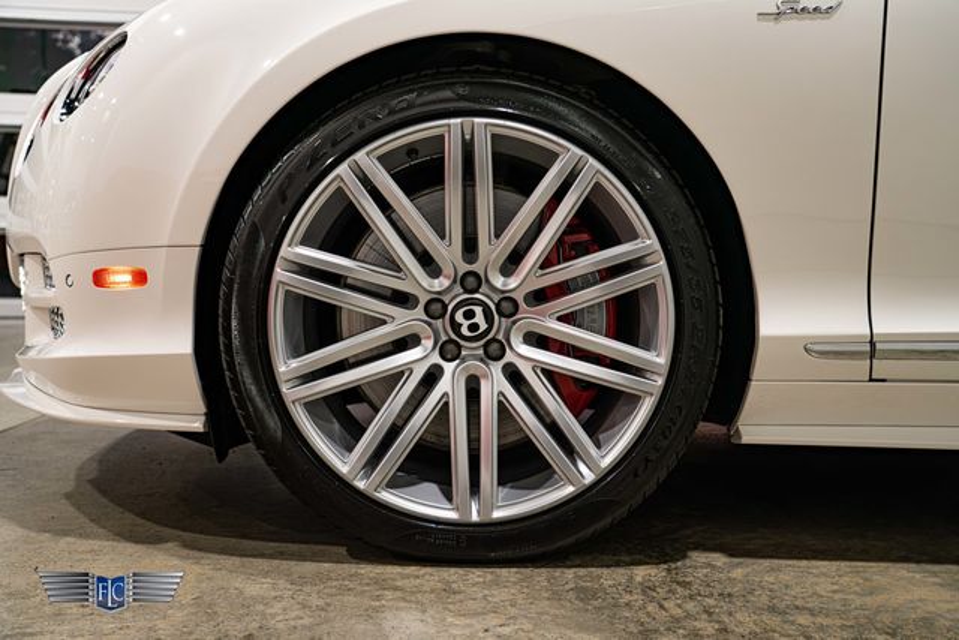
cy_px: 320
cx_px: 480
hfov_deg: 54.4
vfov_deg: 37.9
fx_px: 933
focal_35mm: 35
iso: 1000
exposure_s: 1/80
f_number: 4
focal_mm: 35
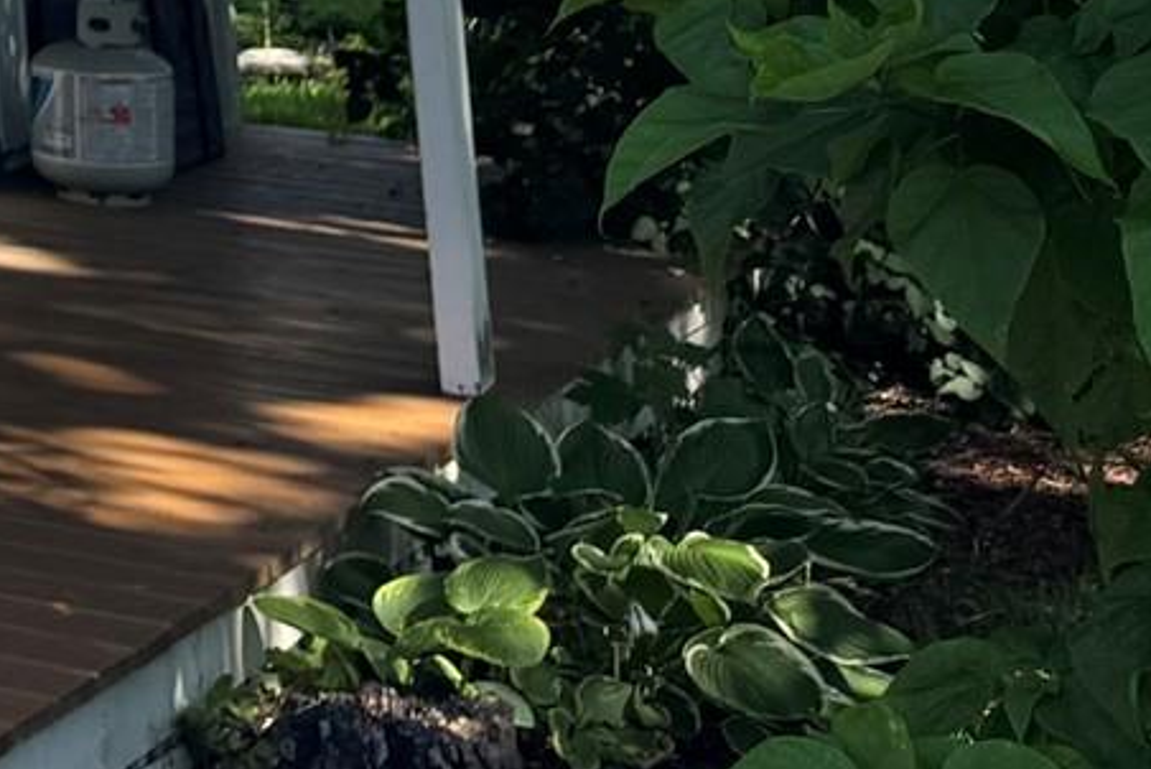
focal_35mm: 113
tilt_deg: +7.4
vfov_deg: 10.9
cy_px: -840
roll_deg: +0.3
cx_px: -1250
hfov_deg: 14.5
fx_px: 3615
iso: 80
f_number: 1.78
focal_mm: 6.76
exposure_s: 1/1869
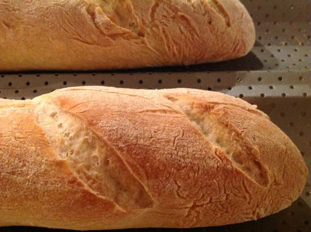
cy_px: 116
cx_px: 156
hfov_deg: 52.7
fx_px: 314
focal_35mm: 35
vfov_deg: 40.6
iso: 400
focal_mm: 4.28
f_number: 2.4
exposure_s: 1/15
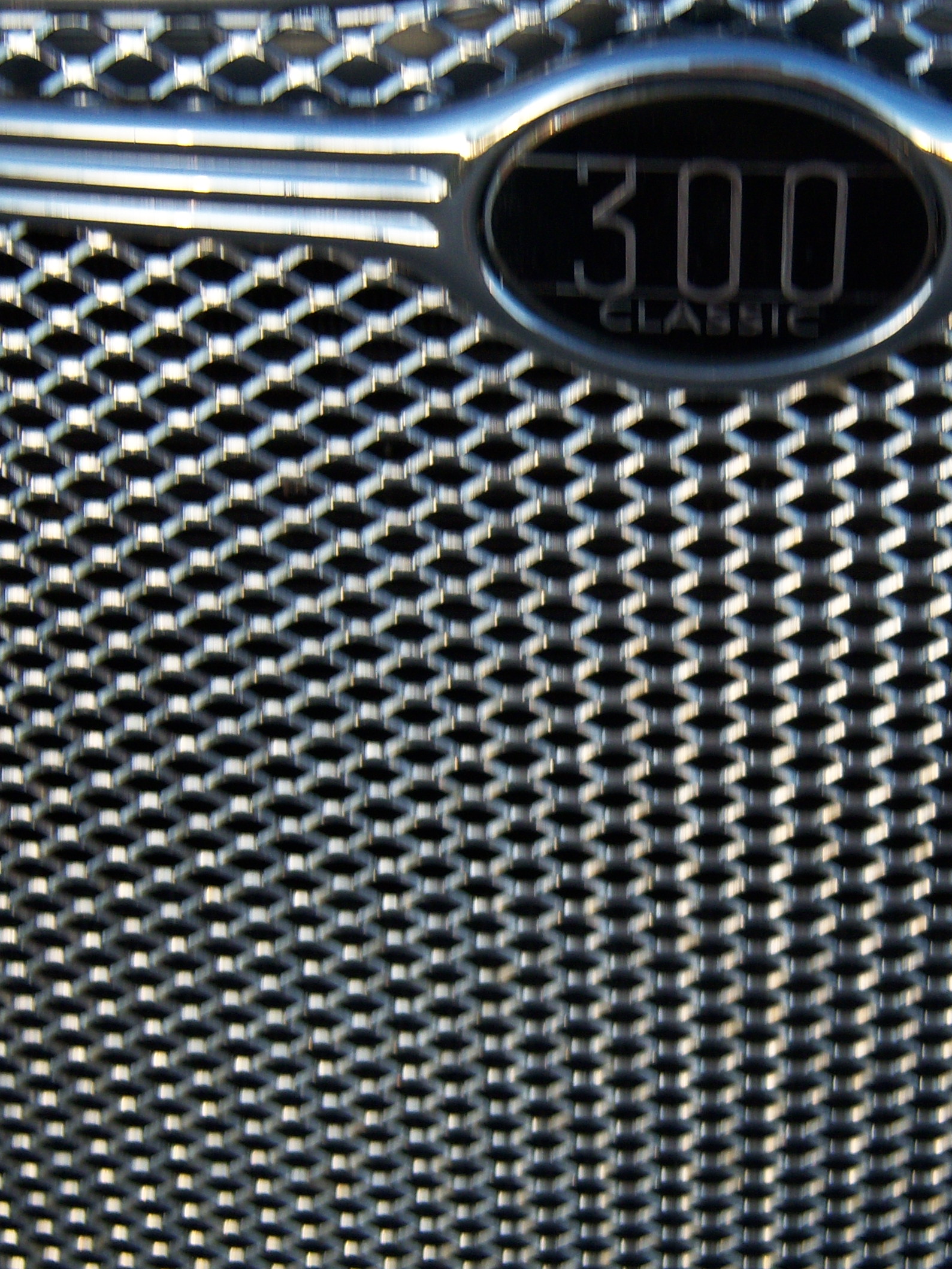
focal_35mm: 62
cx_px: 642
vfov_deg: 31.2
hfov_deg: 23.5
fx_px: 2273
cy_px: 721
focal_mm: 7.5
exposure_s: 1/250
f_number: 2.8
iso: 80
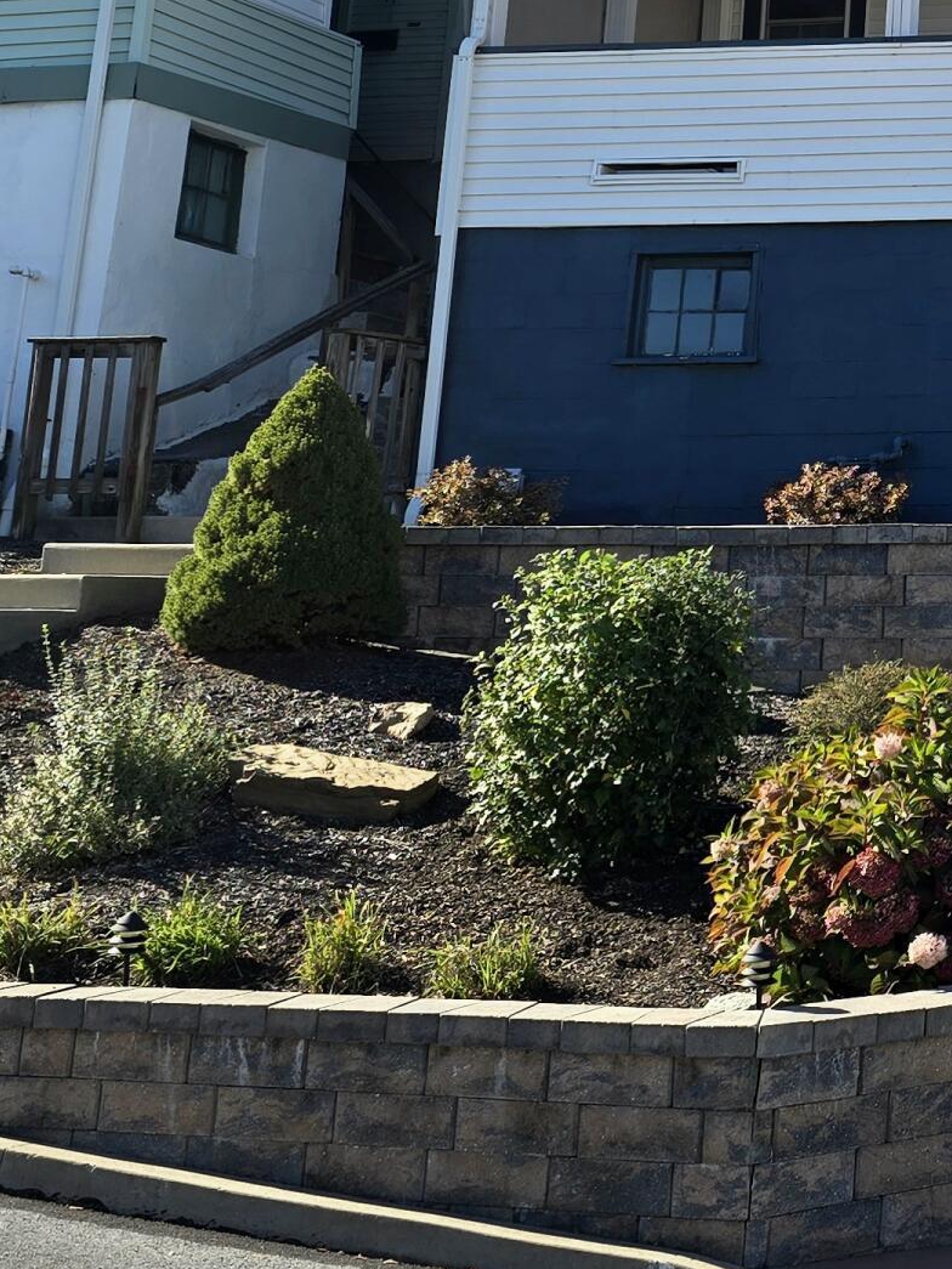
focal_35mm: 66
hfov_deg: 20.1
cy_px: 23
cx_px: 1296
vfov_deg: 27.8
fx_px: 2420
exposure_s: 1/385
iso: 12
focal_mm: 6.3
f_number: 1.7
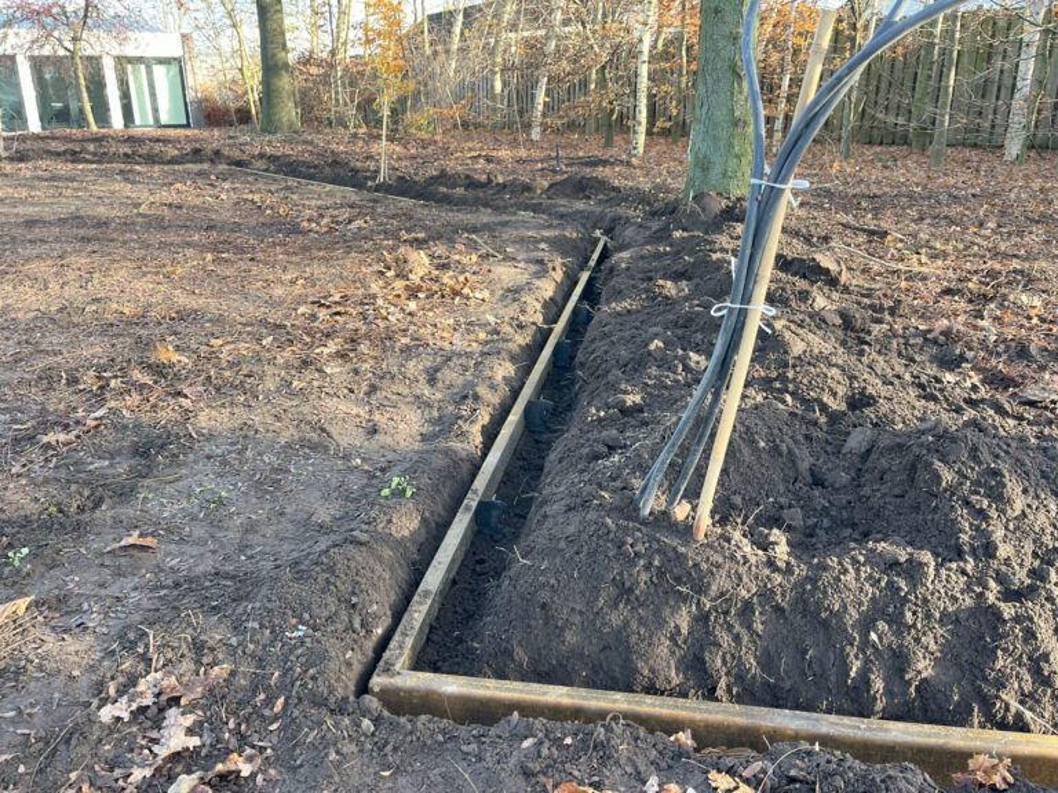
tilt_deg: -19.8
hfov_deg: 67.3
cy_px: 396
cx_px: 529
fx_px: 795
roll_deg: +0.0
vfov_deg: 53.1
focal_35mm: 26
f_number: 1.6
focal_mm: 5.1
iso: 40
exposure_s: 1/121
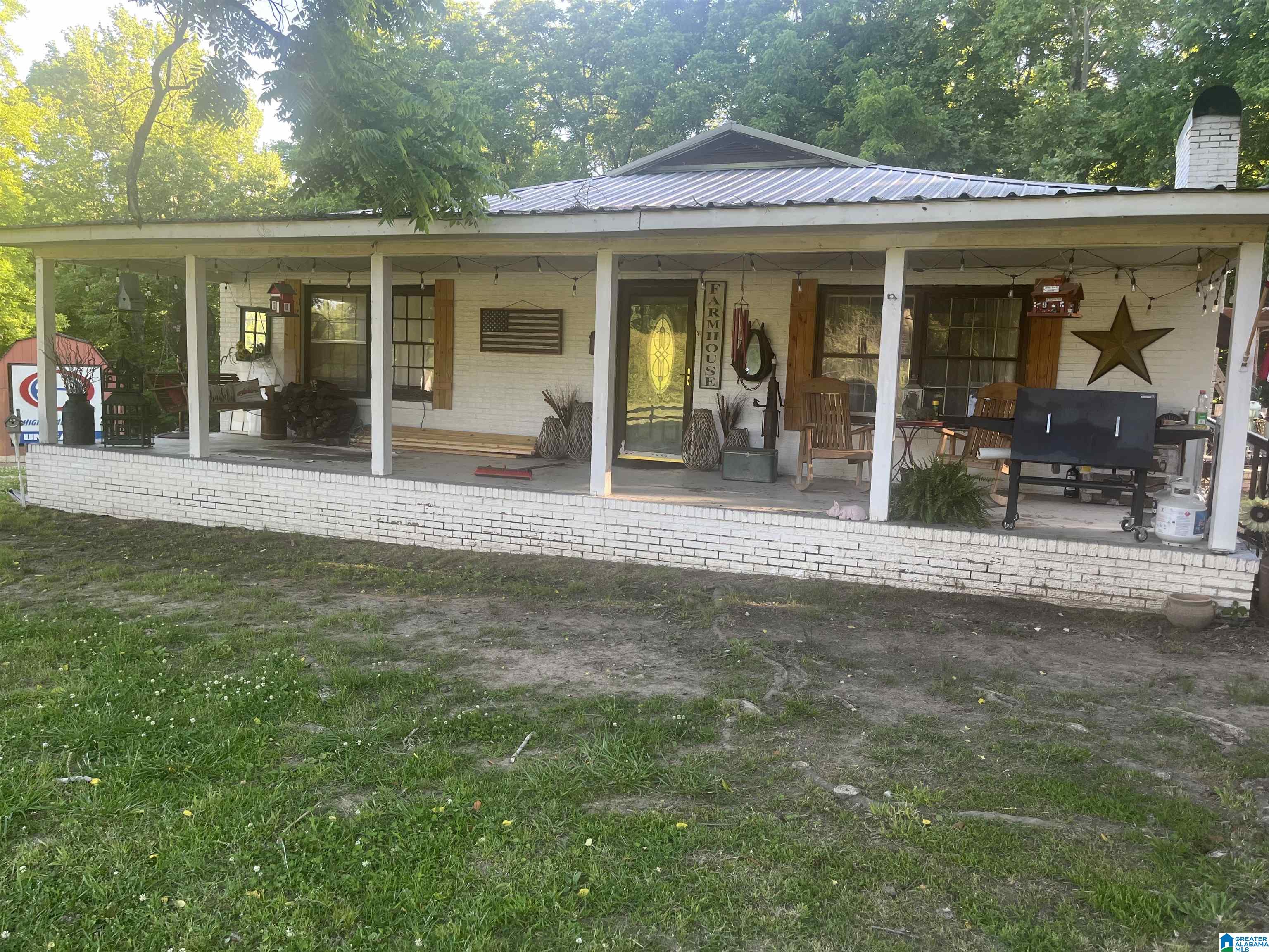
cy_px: 476
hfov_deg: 67.3
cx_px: 634
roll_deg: -2.6
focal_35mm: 26
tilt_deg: -5.3
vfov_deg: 53.1
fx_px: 953
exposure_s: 1/121
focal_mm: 5.1
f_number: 1.6
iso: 40
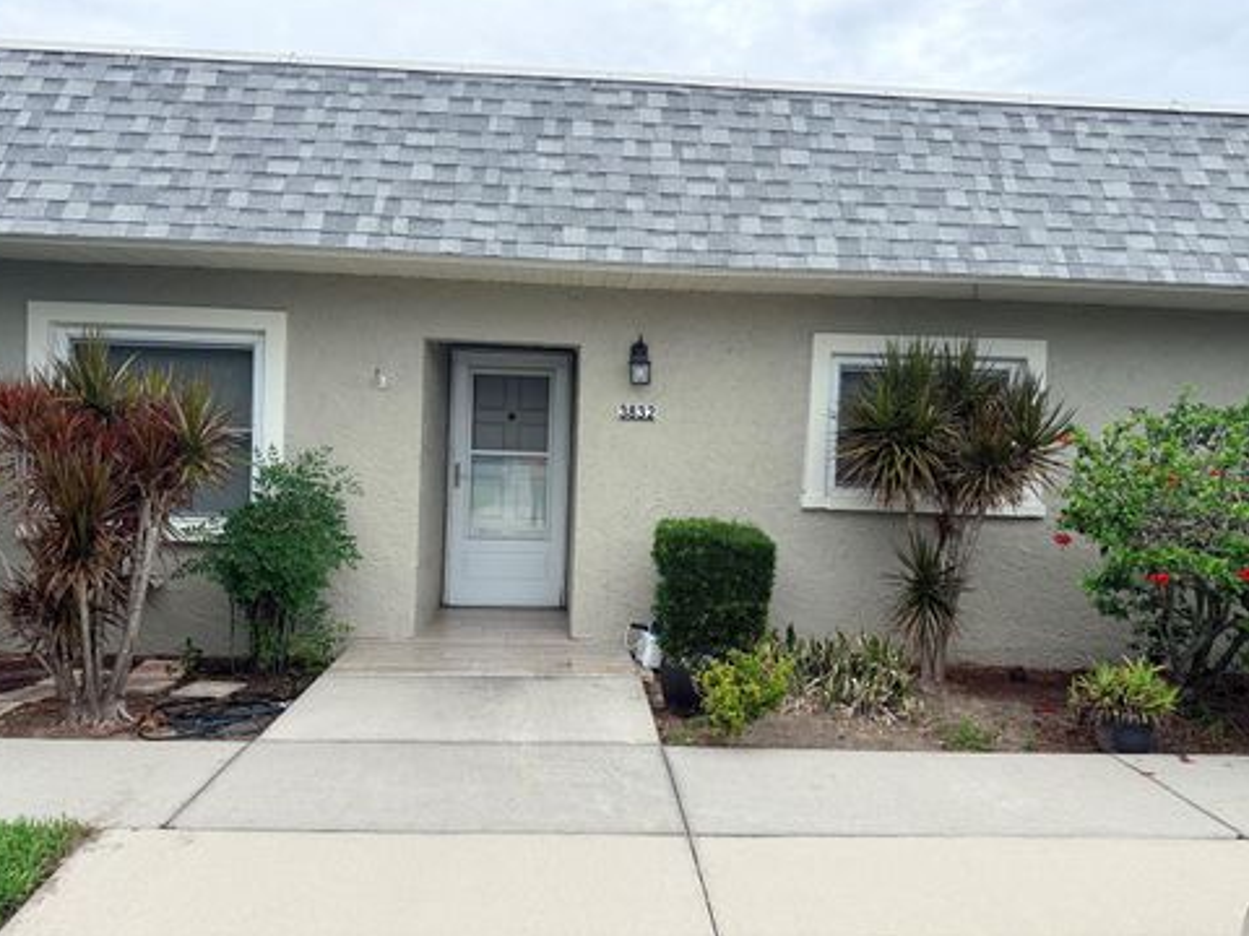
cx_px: 611
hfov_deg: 69.4
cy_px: 454
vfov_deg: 54.9
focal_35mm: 25
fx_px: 902
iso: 100
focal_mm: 6.76
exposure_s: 1/4405
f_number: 1.78
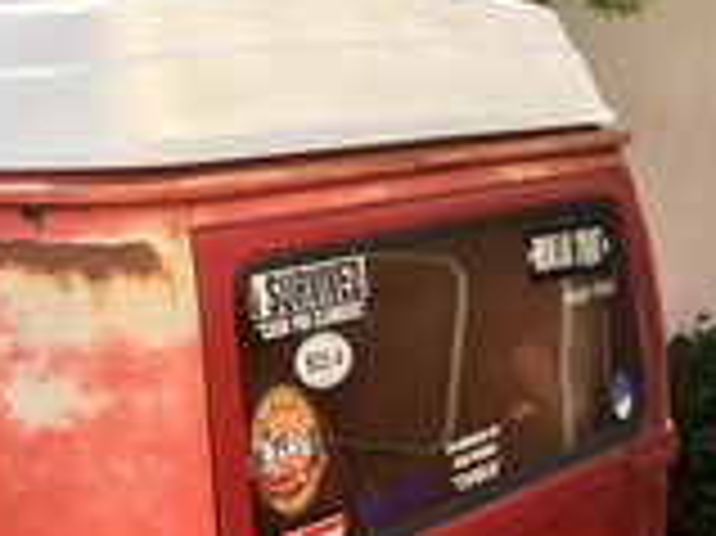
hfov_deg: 24.1
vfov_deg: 18.9
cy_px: 662
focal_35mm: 73
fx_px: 1509
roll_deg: -0.3
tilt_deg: -19.3
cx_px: -162
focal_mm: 4.15
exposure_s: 1/248
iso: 25
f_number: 2.2
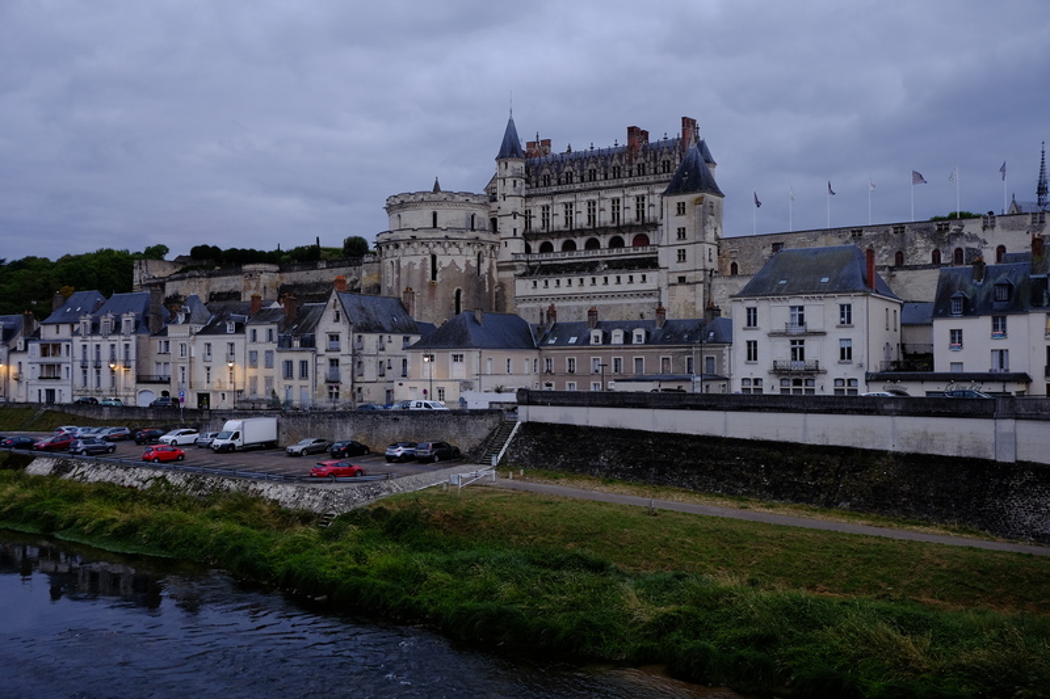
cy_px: 350
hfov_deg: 54.4
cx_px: 525
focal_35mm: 35
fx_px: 1021
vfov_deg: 37.8
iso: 800
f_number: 4
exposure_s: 1/60
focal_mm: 23
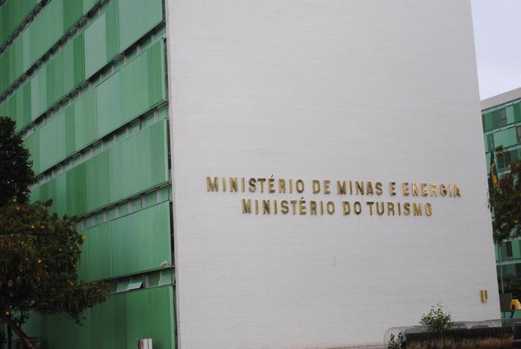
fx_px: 913
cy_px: 174
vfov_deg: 21.6
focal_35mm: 63
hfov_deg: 31.8
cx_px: 260
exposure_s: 1/100
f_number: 5.3
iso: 200
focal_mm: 42
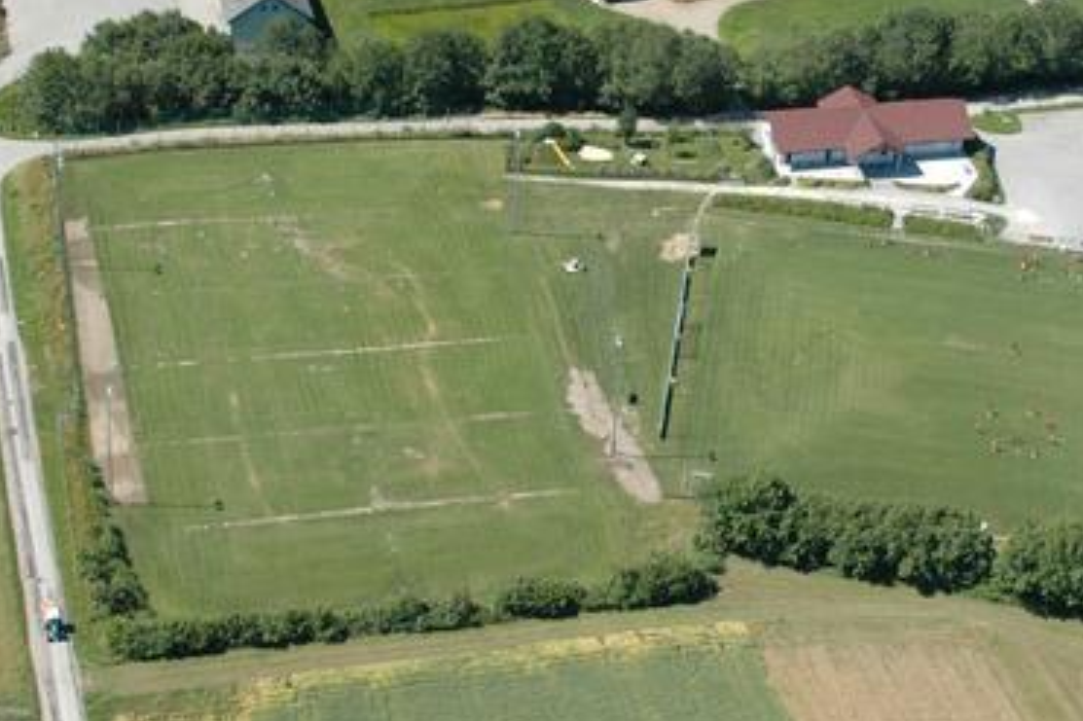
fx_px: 2706
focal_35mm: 90
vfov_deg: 15.1
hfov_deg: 22.4
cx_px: 800
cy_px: 200
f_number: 9
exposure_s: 1/320
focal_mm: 32
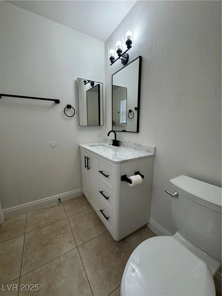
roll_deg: -0.2
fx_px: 120
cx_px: 111
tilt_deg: -11.7
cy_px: 148
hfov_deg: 85.7
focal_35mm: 14
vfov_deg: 102.1
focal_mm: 2.22
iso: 160
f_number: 2.2
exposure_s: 1/120
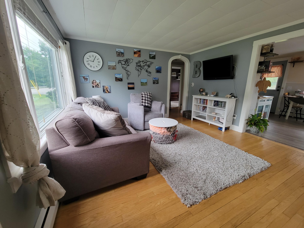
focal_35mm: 13
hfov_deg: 106.2
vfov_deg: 89.9
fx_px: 114
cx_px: 152
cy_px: 114
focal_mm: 2.2
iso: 200
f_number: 2.2
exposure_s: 1/59
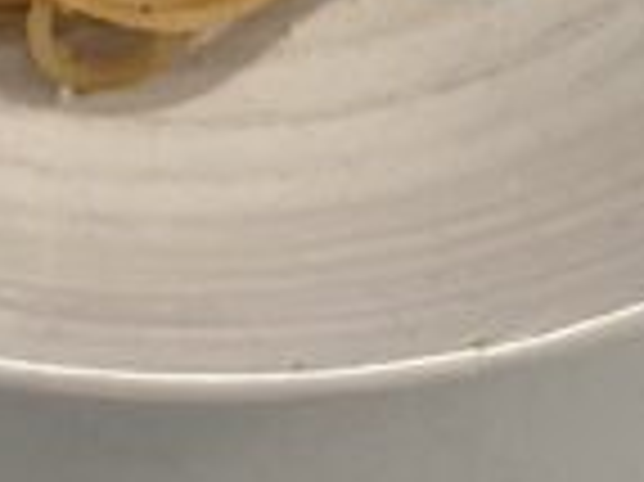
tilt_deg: -63.5
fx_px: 2602
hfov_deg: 13.9
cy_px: -770
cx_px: 27
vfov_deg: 9.2
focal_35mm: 140
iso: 200
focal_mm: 5.7
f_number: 1.5
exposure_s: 1/60
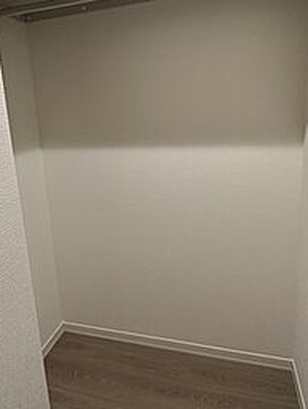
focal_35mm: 26
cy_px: 168
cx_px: 137
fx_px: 308
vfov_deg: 66.7
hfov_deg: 53.0
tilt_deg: -11.4
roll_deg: +1.9
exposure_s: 1/62
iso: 320
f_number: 2.2
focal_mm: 2.22
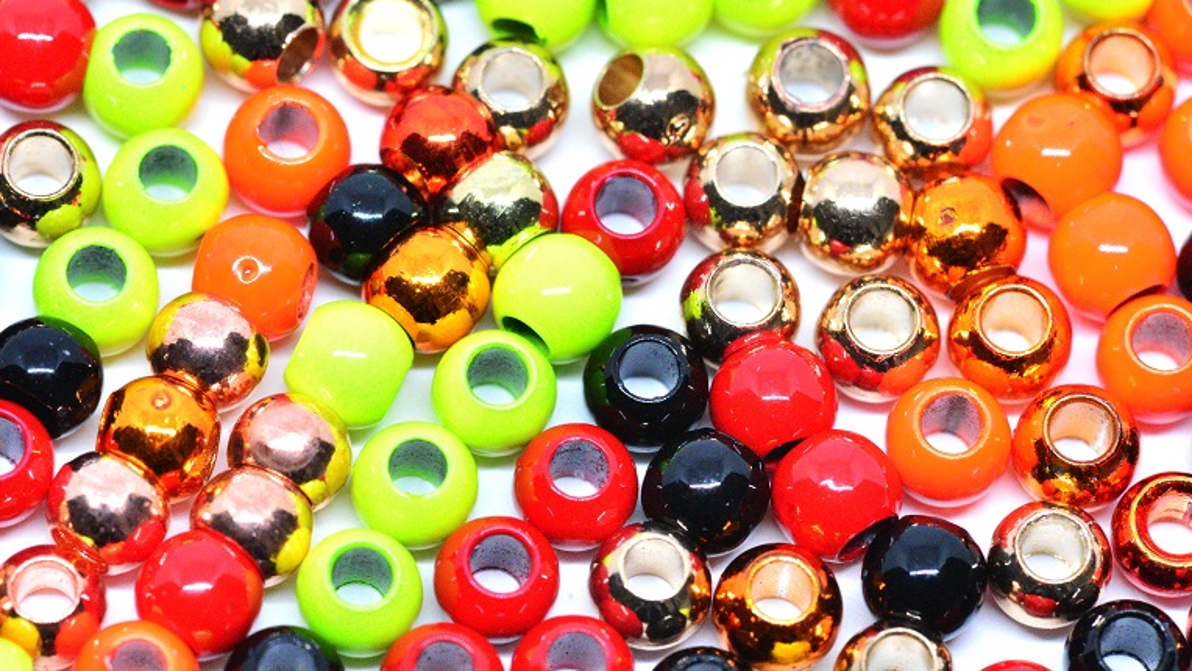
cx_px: 474
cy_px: 238
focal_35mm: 144
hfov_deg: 14.9
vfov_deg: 8.4
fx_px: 4552
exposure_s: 1/125
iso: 6400
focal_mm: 105
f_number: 18
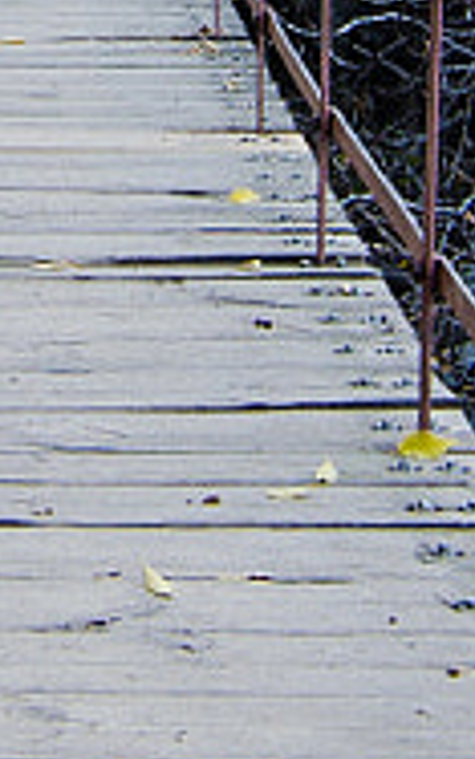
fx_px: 4326
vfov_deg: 9.8
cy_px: -290
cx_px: -41
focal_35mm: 209
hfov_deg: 6.3
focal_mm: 16
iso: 100
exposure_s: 1/5
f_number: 11
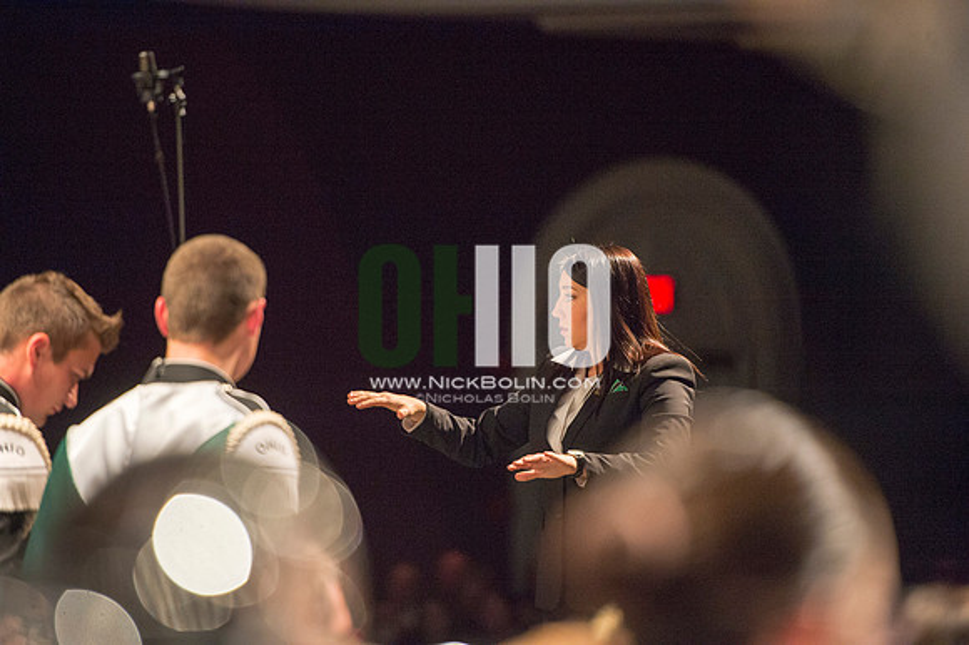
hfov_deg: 10.3
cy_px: 322
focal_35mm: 200
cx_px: 484
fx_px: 5380
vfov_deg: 6.9
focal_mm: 200
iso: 2500
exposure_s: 1/250
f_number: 2.8
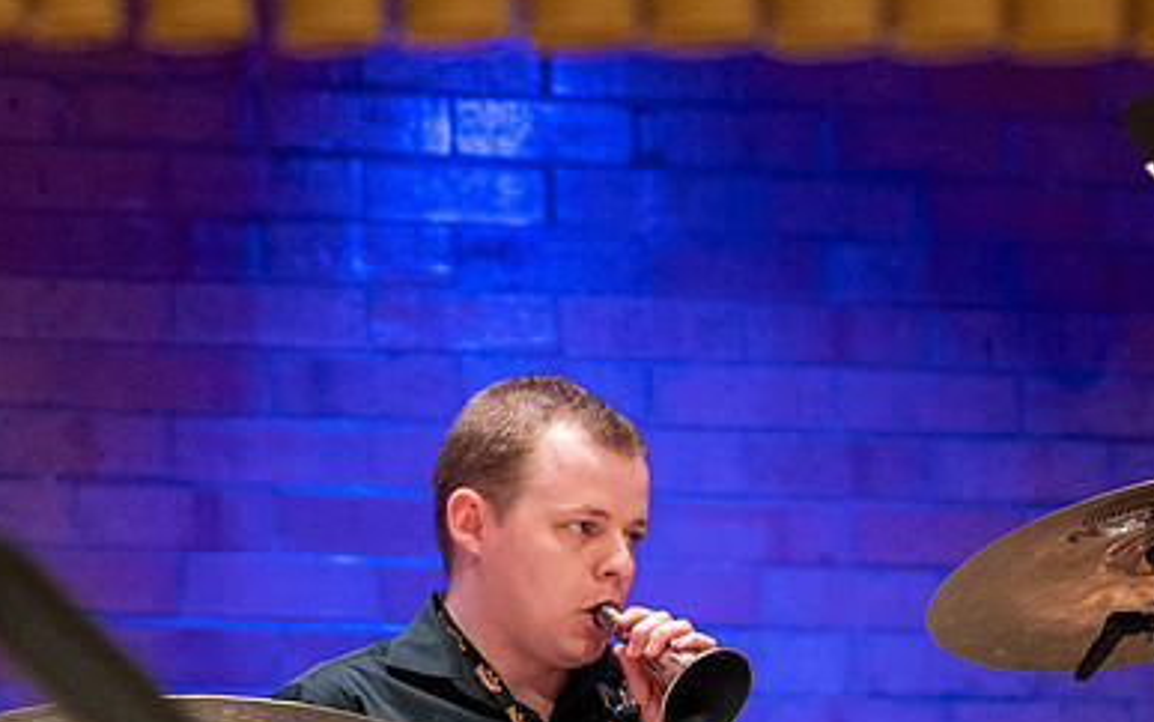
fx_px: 8147
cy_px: 600
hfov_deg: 8.1
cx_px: 496
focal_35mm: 259
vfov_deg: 5.1
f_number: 2.8
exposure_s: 1/320
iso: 2000
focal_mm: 70
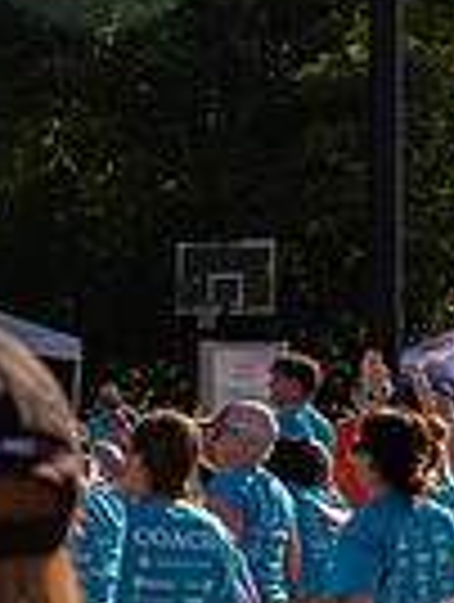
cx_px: -481
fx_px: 3974
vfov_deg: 8.7
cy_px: 441
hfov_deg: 6.3
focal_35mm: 228
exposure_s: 1/320
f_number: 8
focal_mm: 52
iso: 200
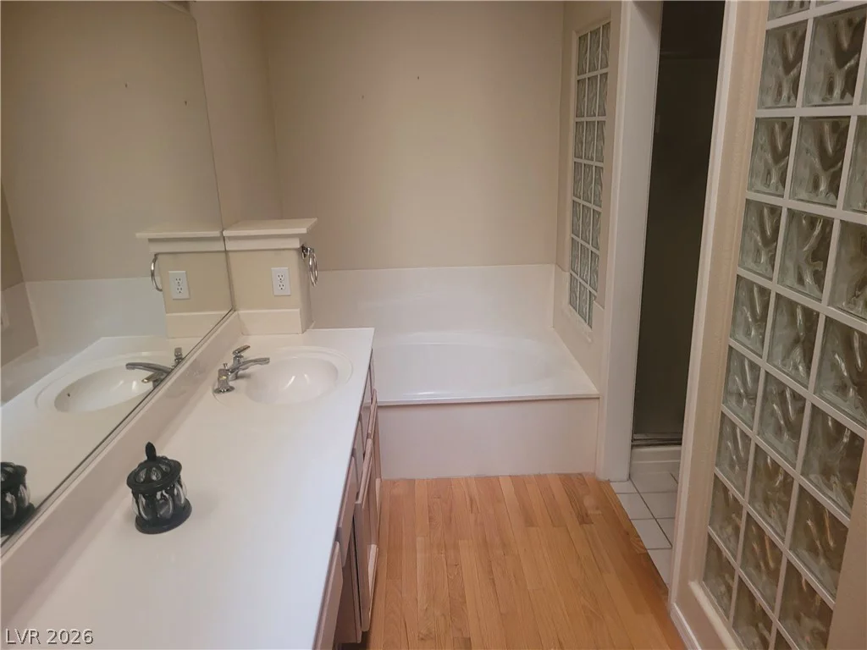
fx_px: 651
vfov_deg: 53.1
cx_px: 434
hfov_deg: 67.3
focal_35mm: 26
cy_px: 325
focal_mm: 5.4
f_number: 1.8
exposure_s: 1/60
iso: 200
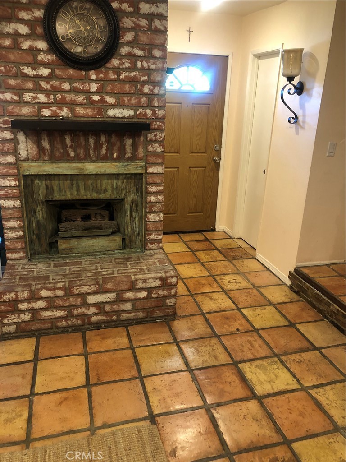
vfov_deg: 63.4
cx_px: 173
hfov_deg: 49.7
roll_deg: -1.8
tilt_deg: -18.8
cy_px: 231
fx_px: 373
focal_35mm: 28
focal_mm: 3.99
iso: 64
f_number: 1.8
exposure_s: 1/15
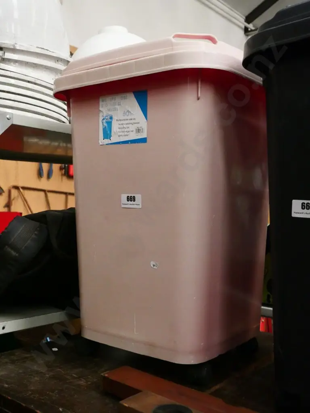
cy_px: 206
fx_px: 430
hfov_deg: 39.7
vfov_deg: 51.4
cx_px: 155
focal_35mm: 36
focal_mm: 18
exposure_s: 1/400
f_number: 5.6
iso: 6400
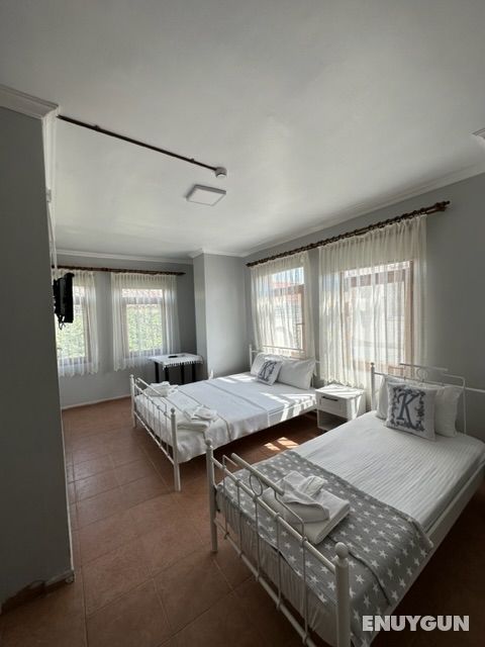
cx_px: 242
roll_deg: +2.4
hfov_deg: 85.7
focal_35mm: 14
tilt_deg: -1.7
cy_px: 324
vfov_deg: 102.1
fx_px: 262
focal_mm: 2.22
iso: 40
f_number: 2.2
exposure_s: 1/194
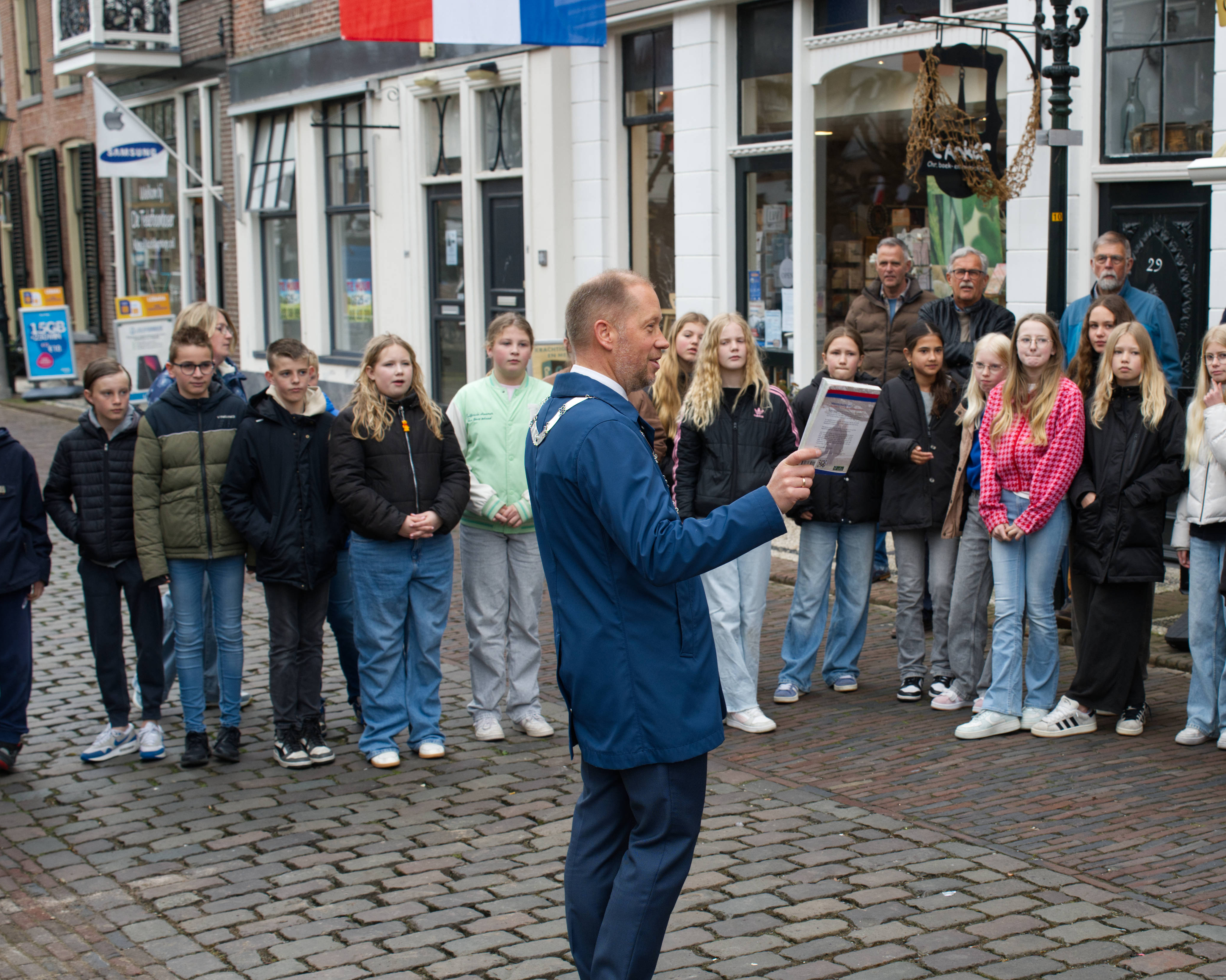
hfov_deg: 33.3
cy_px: 547
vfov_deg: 27.1
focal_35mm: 56
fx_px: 2032
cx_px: 809
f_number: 4.5
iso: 400
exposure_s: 1/200
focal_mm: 35
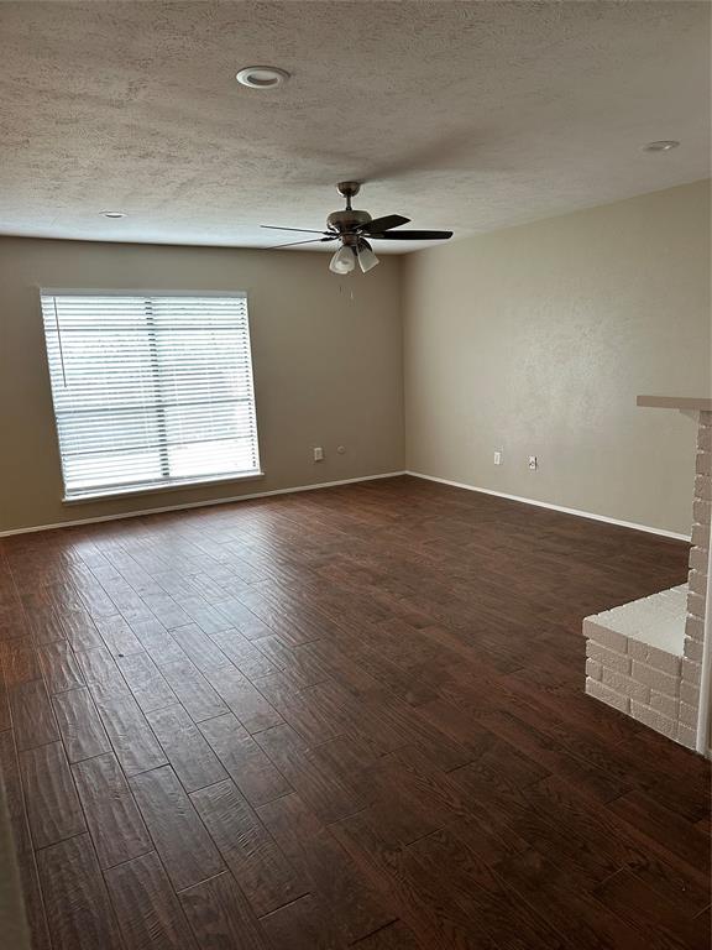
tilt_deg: -11.2
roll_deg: +2.6
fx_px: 658
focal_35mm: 24
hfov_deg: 56.8
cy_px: 475
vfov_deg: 71.6
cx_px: 356
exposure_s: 1/118
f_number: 1.78
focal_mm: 6.86
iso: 250
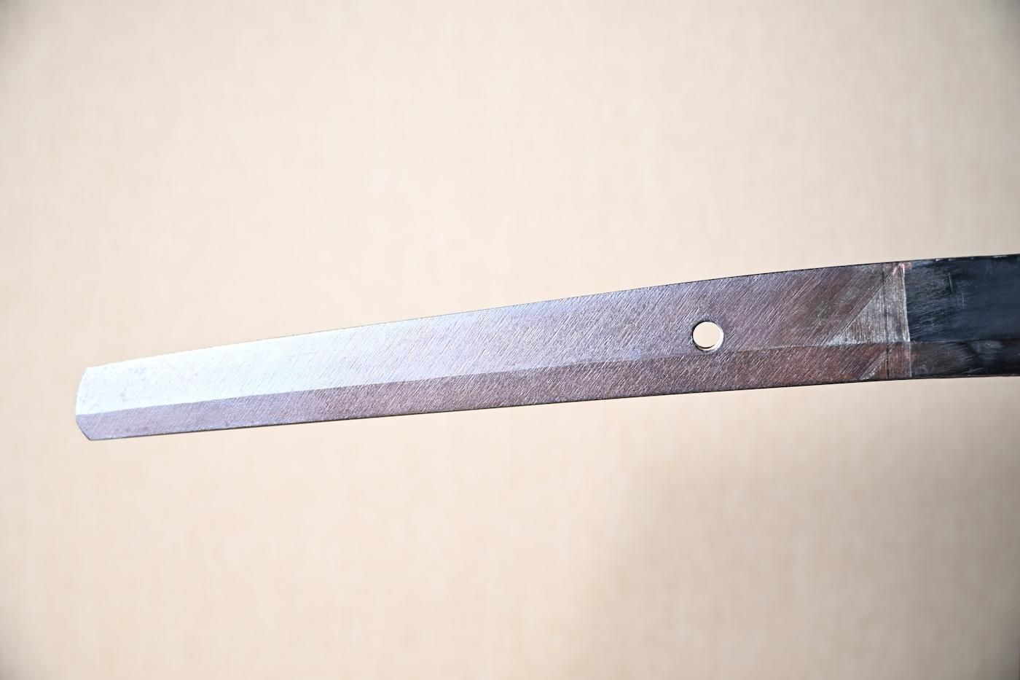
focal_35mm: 50
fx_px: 1423
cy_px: 340
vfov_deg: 26.9
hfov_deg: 39.4
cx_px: 510
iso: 100
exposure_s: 1
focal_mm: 33.5
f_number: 4
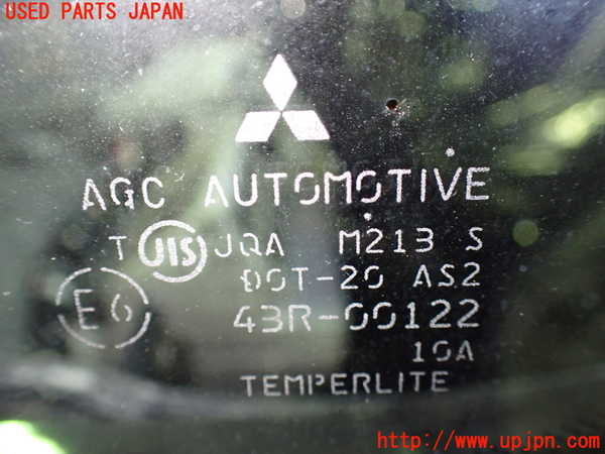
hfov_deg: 60.0
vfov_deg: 46.8
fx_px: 524
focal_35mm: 30
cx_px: 302
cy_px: 227
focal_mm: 5.4
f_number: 2.3
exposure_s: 1/40
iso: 800
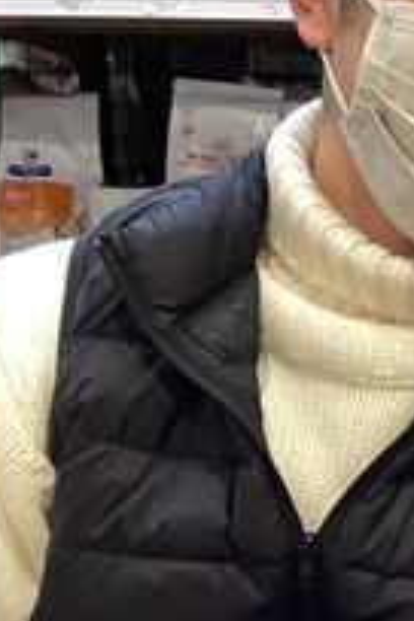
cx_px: 773
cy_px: 405
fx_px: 1639
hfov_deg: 12.9
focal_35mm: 95
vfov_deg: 21.4
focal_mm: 3.3
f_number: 2.4
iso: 200
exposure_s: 1/50
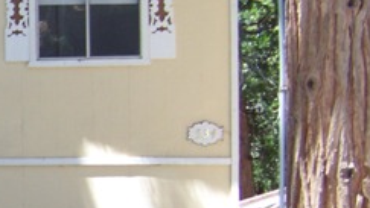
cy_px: 246
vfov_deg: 9.3
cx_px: -166
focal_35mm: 129
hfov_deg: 15.5
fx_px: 1266
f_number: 2.8
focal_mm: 5.85
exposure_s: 1/160
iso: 66
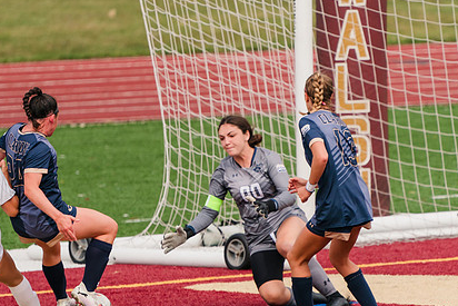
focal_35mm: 944
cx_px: 209
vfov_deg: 1.5
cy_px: 203
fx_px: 12013
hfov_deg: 2.2
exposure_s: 1/1600
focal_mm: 576
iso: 500
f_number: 6.3
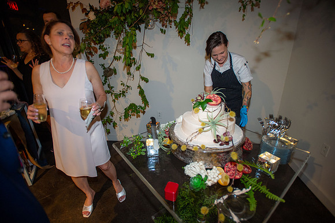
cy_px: 112
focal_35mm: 17
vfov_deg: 70.4
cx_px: 168
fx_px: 158
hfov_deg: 93.3
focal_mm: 17
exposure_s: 1/80
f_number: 2.8
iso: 1600
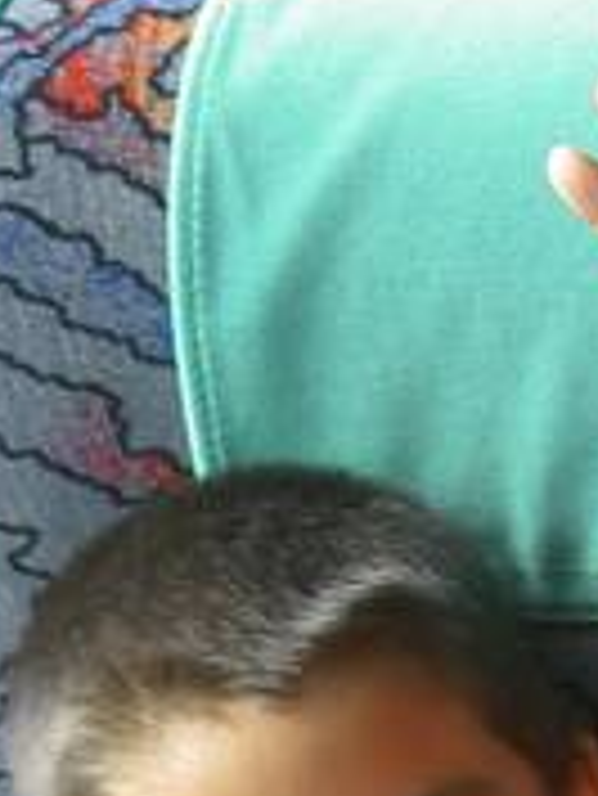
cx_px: 805
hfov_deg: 8.3
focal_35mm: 176
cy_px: 1066
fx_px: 4049
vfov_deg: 10.9
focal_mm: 8
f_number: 2.8
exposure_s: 1/80
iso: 100
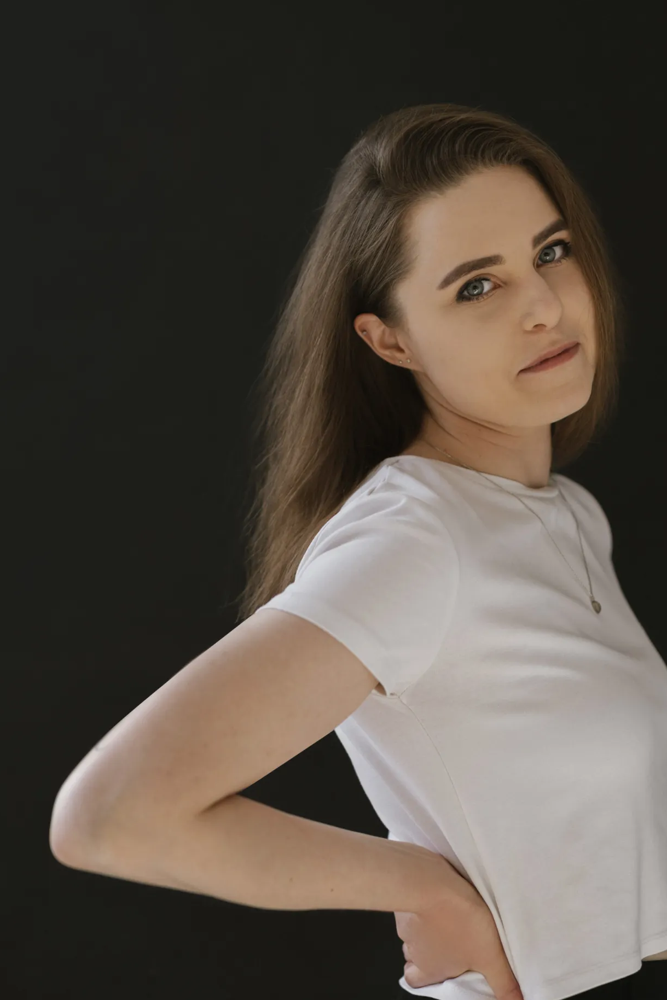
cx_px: 395
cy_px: 591
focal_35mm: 70
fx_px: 1946
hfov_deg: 19.4
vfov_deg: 28.8
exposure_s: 1/640
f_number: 1.8
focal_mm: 50
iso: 160
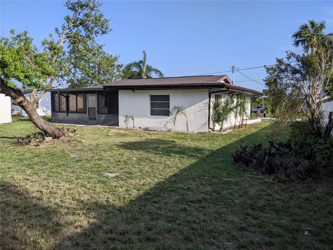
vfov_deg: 51.4
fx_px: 260
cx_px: 166
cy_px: 125
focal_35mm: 27
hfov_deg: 65.3
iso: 45
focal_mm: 4.44
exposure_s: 1/2132
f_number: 1.8
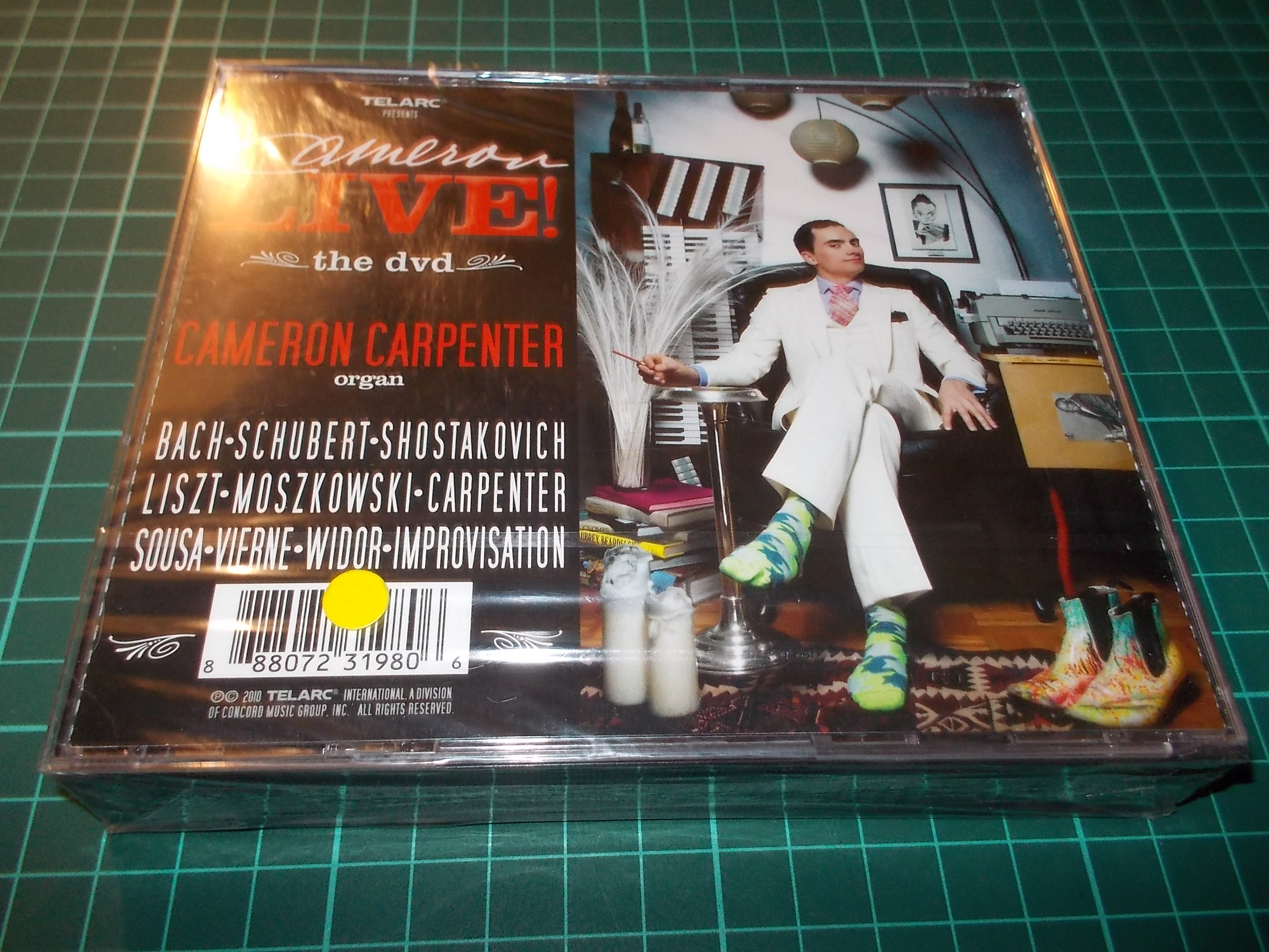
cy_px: 476
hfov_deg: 61.7
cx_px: 634
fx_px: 1063
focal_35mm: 29
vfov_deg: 48.2
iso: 200
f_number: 3.3
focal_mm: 4.1
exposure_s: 1/30
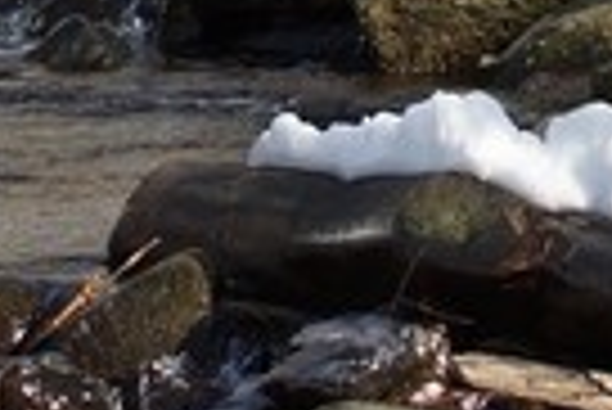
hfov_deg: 3.0
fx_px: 11827
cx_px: 248
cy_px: -374
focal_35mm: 695
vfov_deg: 2.0
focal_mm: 70
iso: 400
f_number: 5.6
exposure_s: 1/1600
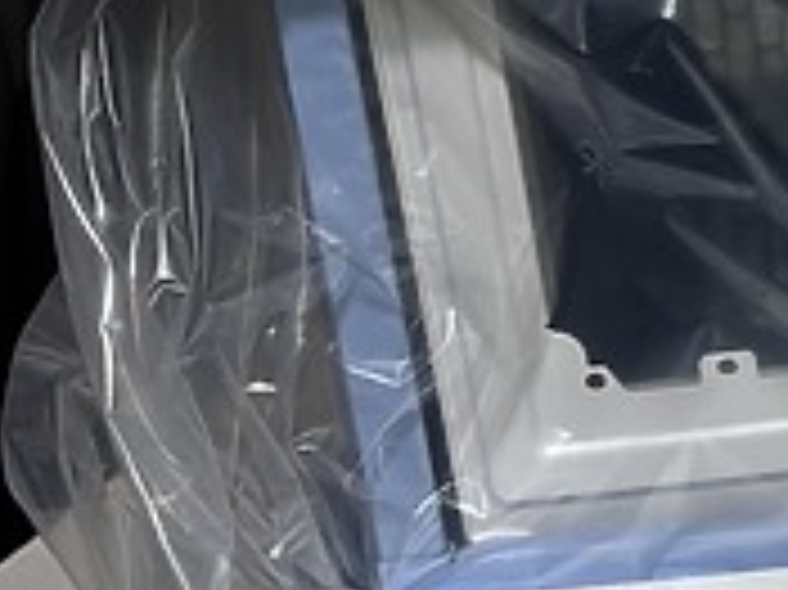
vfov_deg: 12.4
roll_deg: +3.8
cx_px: 1328
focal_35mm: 116
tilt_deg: -17.7
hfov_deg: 15.1
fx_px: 2639
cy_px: -146
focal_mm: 5.96
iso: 80
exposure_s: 1/60
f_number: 1.6
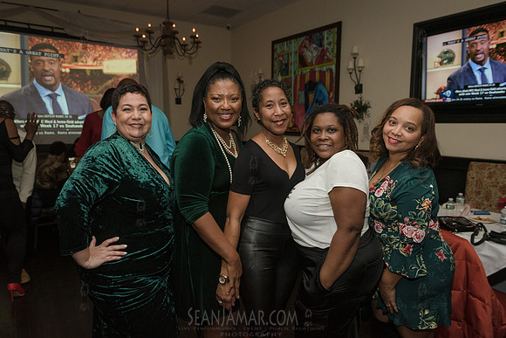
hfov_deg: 67.4
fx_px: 380
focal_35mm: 27
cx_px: 253
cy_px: 169
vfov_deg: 48.0
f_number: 4.5
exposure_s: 1/250
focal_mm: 27
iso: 2000
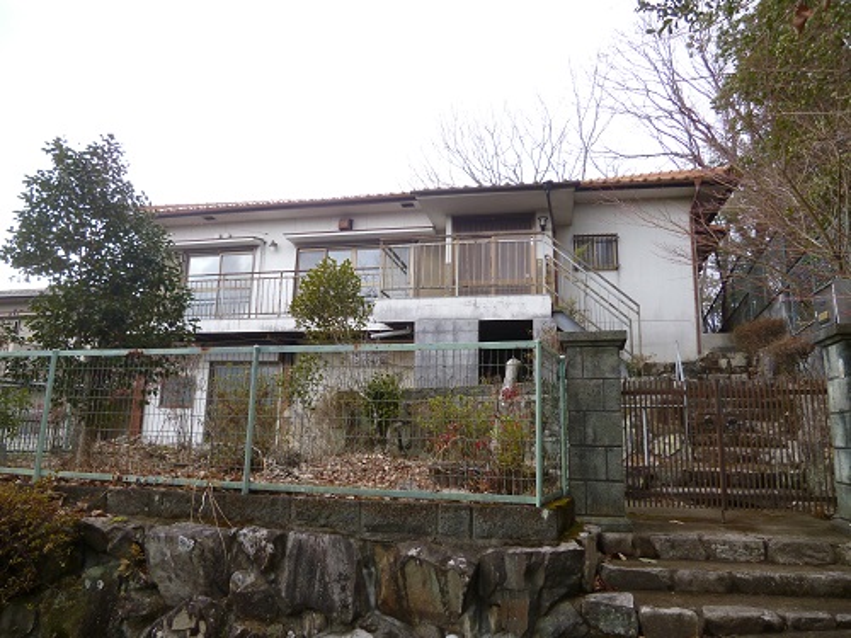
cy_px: 319
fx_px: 590
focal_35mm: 24
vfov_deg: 56.8
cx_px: 426
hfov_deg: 71.6
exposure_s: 1/200
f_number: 2.5
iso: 100
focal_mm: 4.3
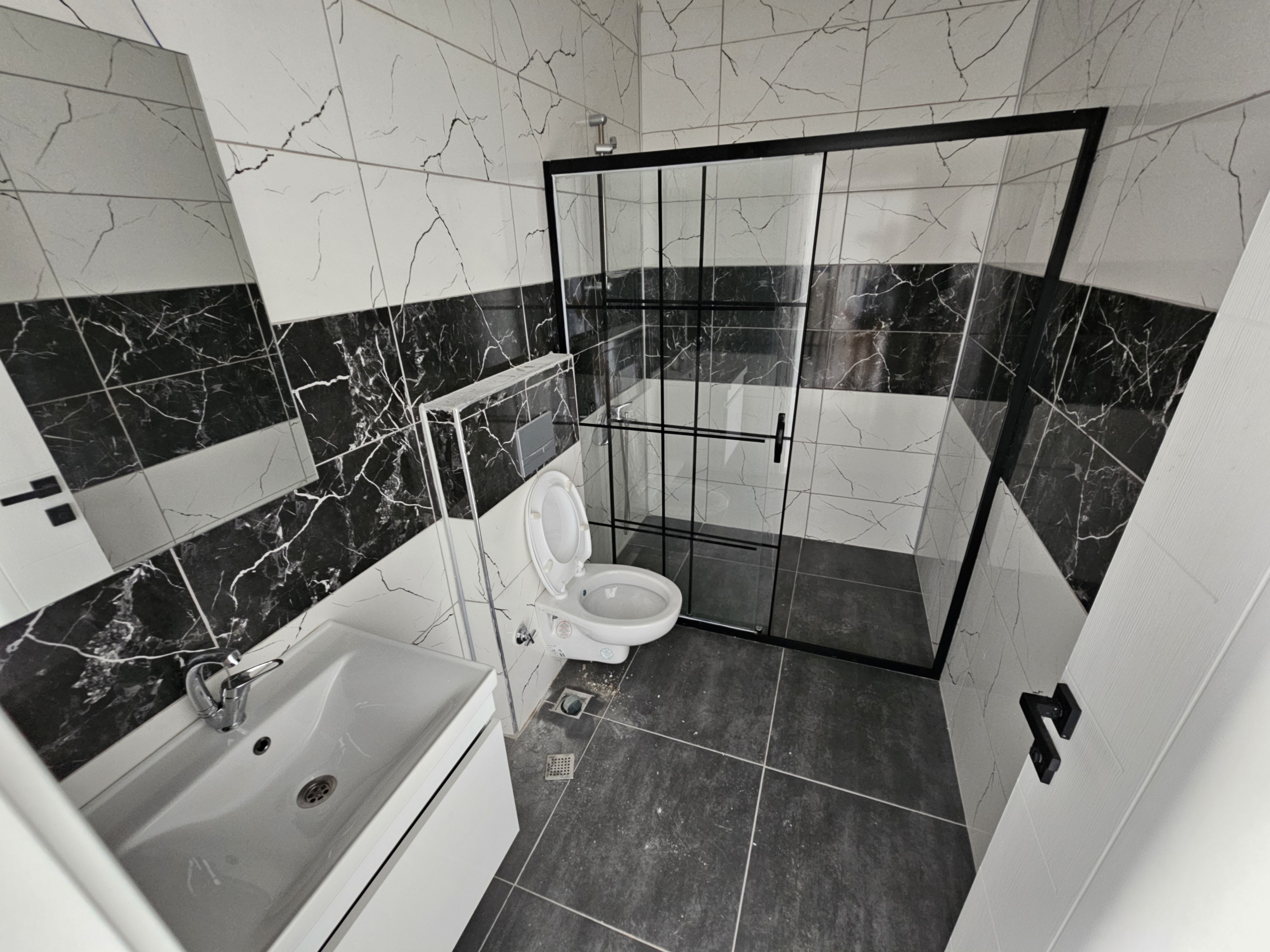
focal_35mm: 13
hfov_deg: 106.2
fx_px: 477
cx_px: 635
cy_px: 476
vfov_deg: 89.9
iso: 320
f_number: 2.2
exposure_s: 1/33
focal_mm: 2.2
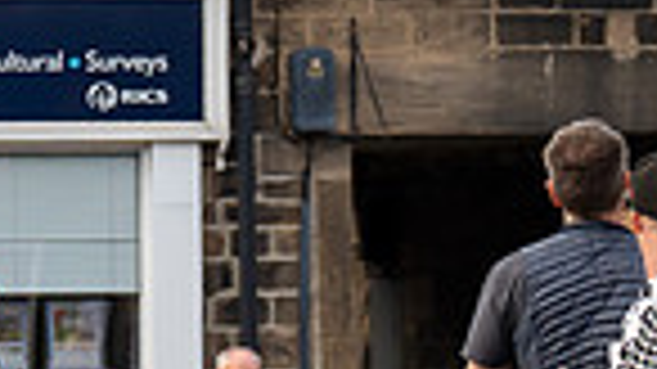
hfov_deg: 3.9
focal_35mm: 552
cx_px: -474
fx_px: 9613
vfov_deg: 2.2
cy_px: 295
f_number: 4.5
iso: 500
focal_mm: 94
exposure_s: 1/1000
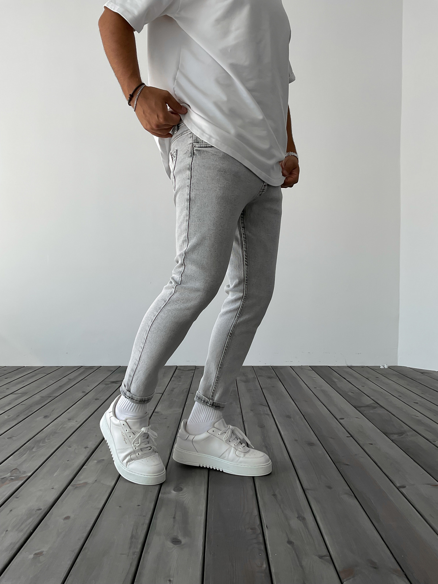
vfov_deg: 61.7
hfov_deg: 48.2
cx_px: 219
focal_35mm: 29
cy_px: 292
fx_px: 489
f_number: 1.8
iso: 16
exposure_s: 1/200
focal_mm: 3
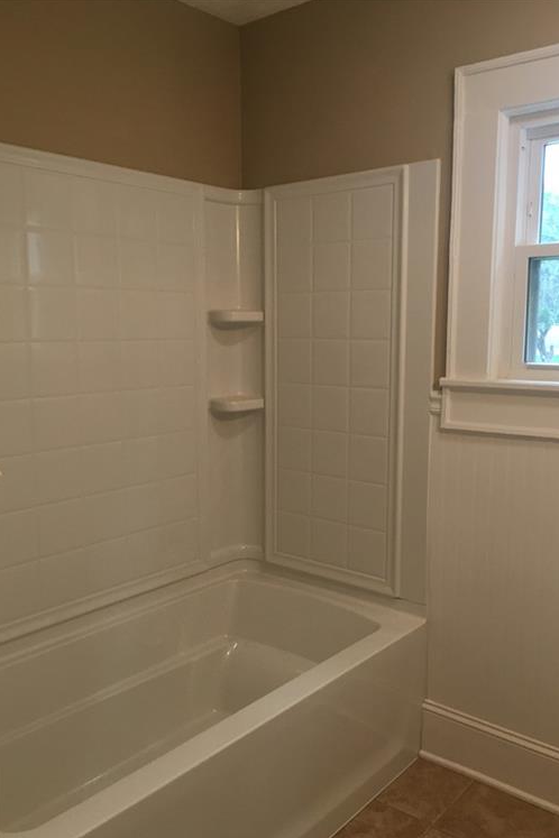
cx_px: 283
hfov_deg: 42.3
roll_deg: -1.5
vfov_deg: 60.3
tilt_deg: -6.5
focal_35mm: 31
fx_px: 722
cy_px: 426
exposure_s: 1/30
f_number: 2.2
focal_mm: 4.15
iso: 100
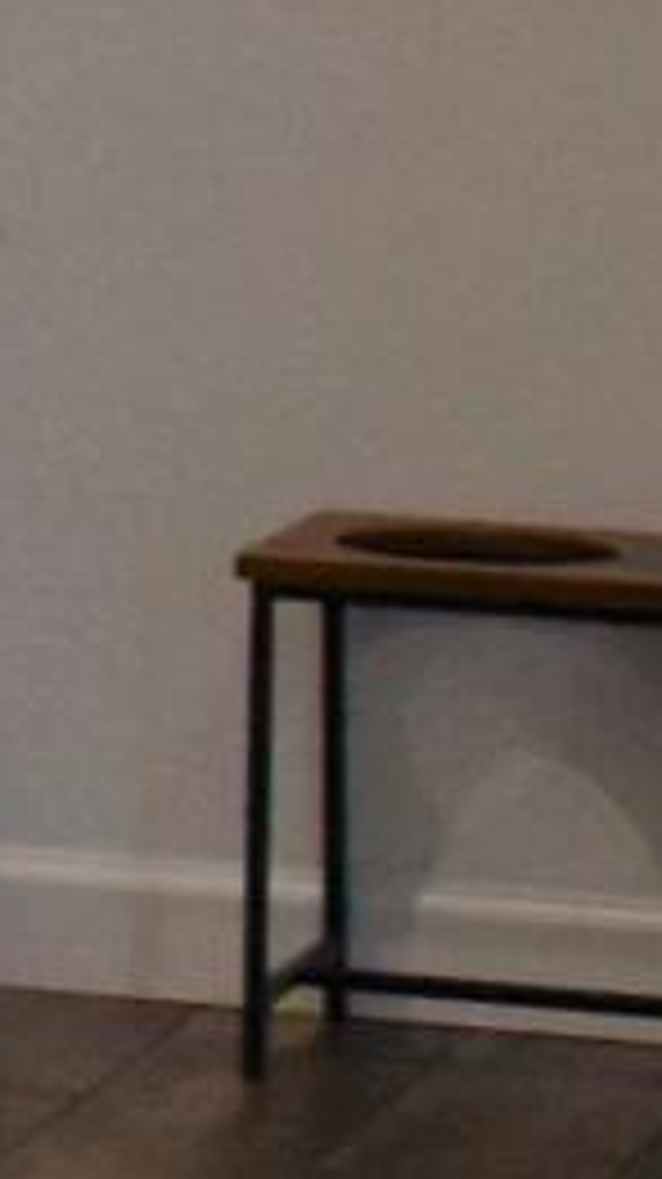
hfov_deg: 3.1
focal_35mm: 324
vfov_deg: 6.6
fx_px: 10130
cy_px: -652
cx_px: -4314
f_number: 3.5
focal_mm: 18
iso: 800
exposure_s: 1/200
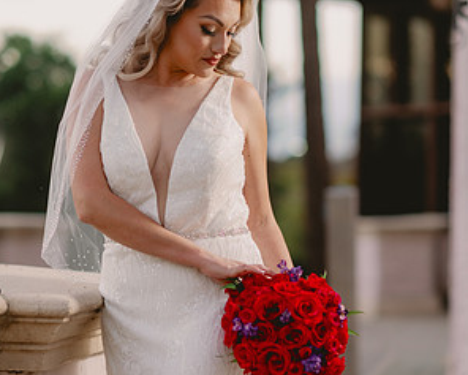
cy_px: 241
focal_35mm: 121
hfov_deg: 15.9
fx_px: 1677
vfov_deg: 12.7
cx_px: 233
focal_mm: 85
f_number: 2
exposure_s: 1/200
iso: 250
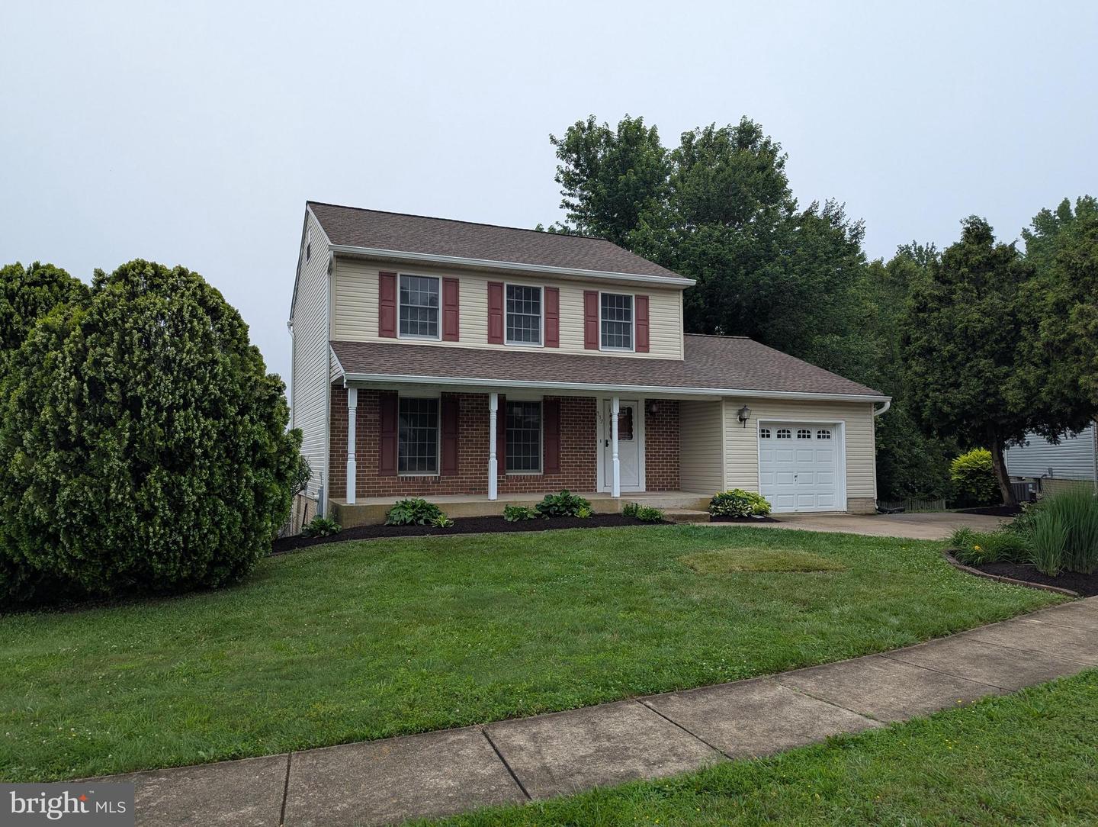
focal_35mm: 24
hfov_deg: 71.5
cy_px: 414
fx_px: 762
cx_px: 549
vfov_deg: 56.9
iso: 49
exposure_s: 1/1770
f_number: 1.85
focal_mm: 6.81
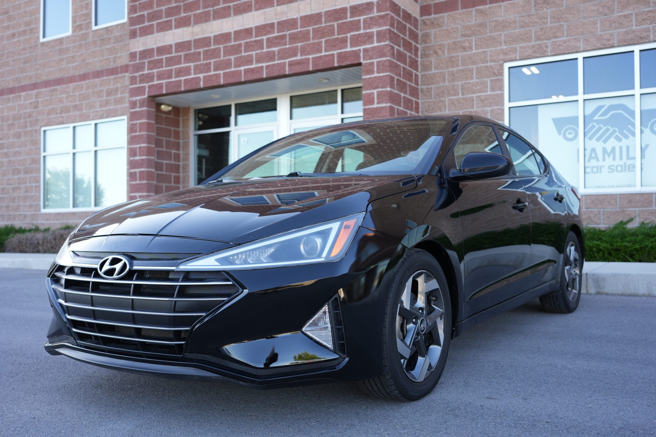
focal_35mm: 36
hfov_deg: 53.1
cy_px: 224
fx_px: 656
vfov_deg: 36.9
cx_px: 333
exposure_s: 1/160
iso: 200
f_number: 4
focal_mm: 35
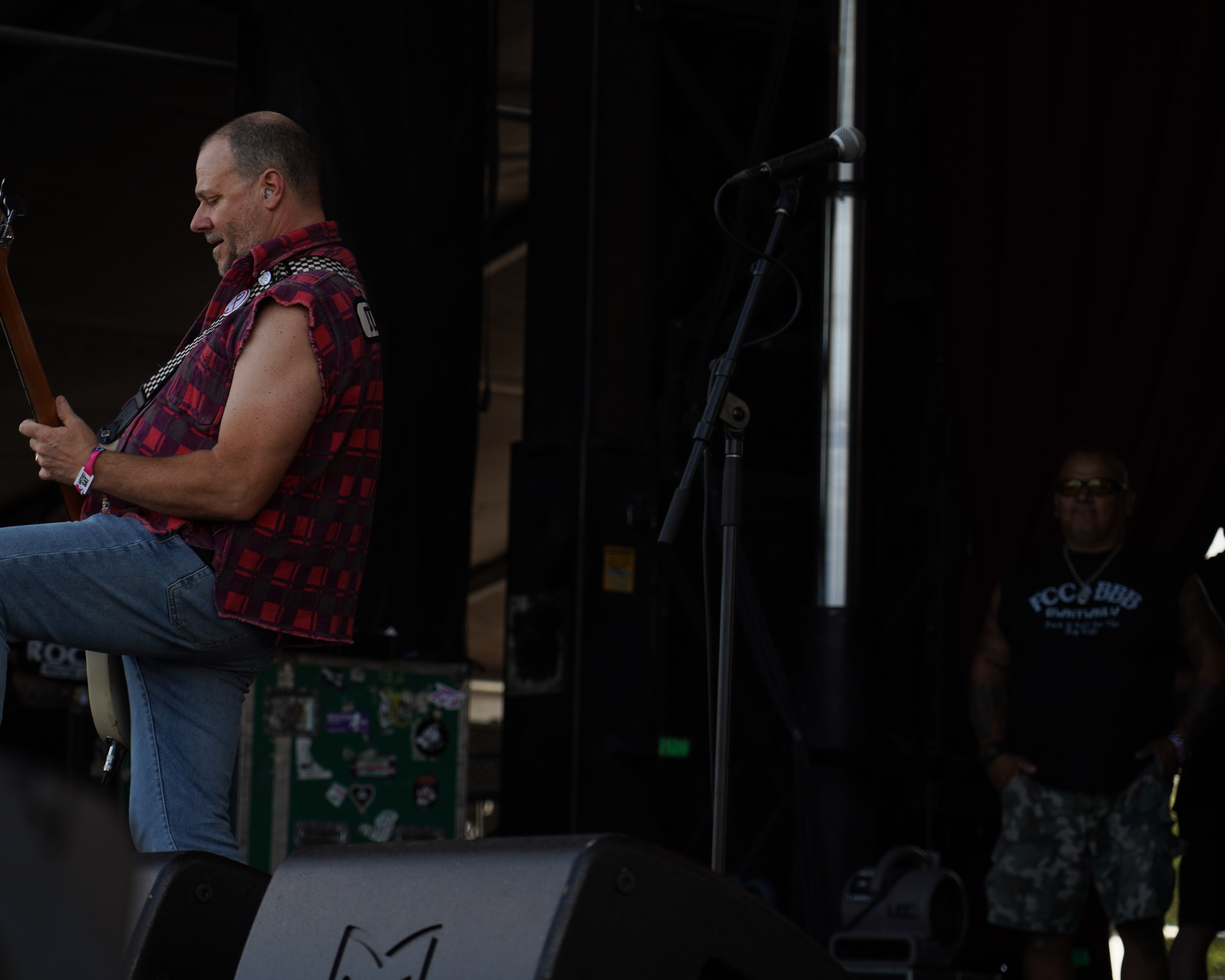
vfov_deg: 12.2
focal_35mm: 126
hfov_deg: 15.3
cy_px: 461
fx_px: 4568
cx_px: 451
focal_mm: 105
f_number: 4.5
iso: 100
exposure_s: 1/250
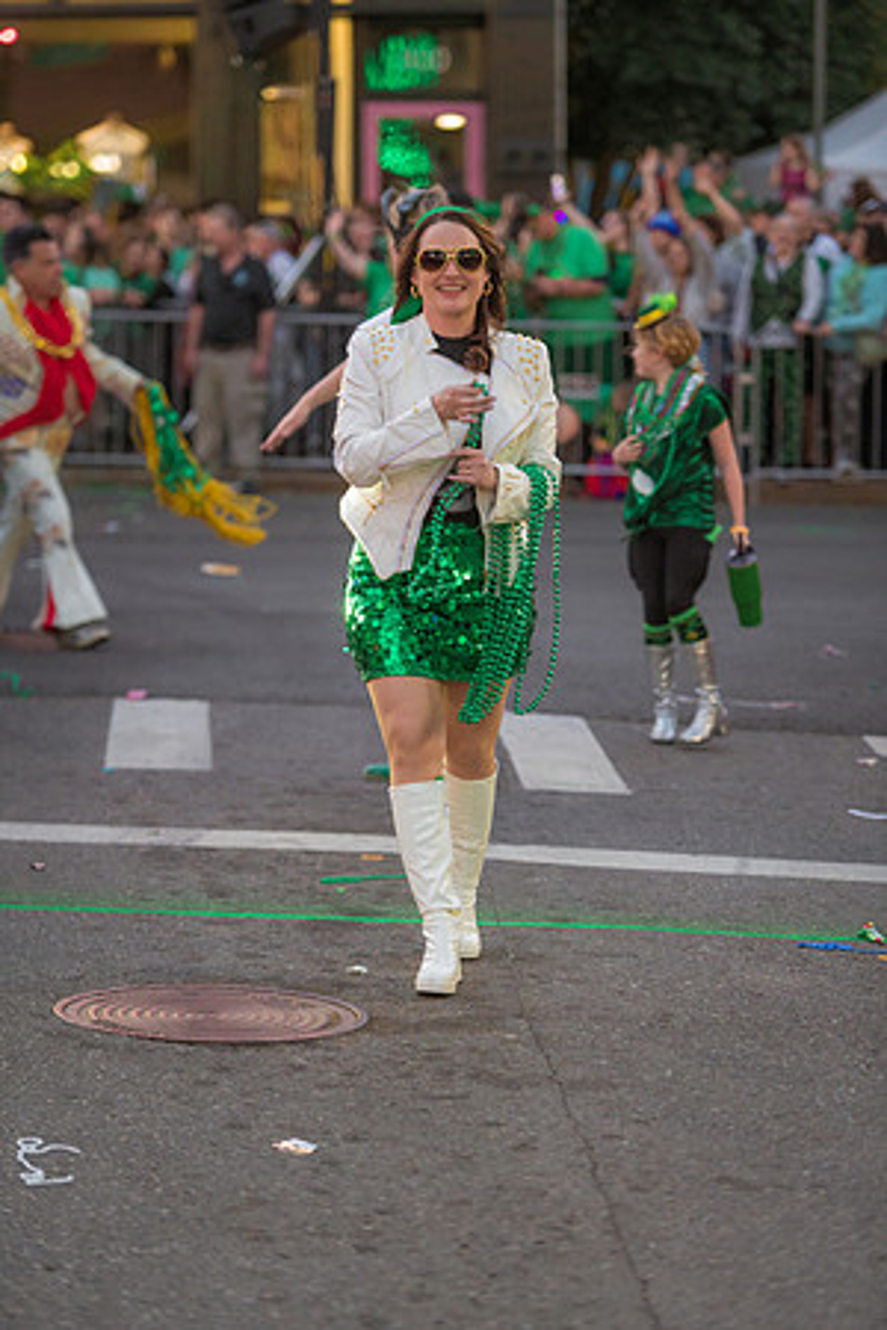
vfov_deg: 17.1
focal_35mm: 120
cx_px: 444
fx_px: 4435
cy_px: 665
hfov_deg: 11.4
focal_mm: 120
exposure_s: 1/250
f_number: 2.8
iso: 3600
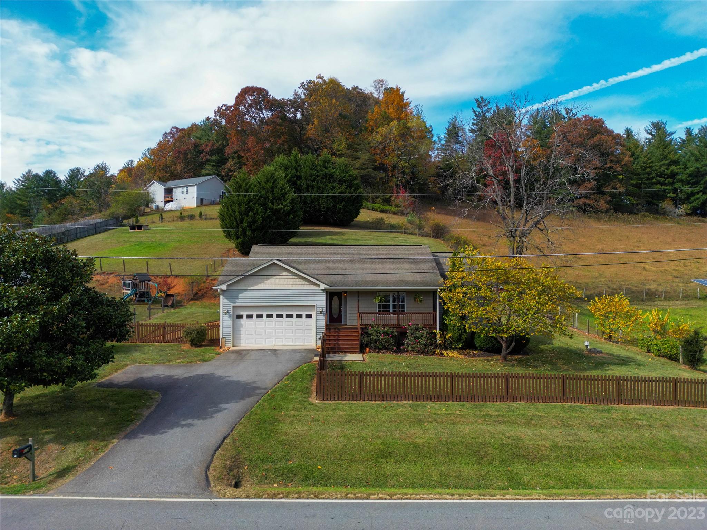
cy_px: 265
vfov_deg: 56.8
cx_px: 354
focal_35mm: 24
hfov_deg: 71.6
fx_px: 490
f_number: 1.7
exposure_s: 1/2000
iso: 200
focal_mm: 6.72
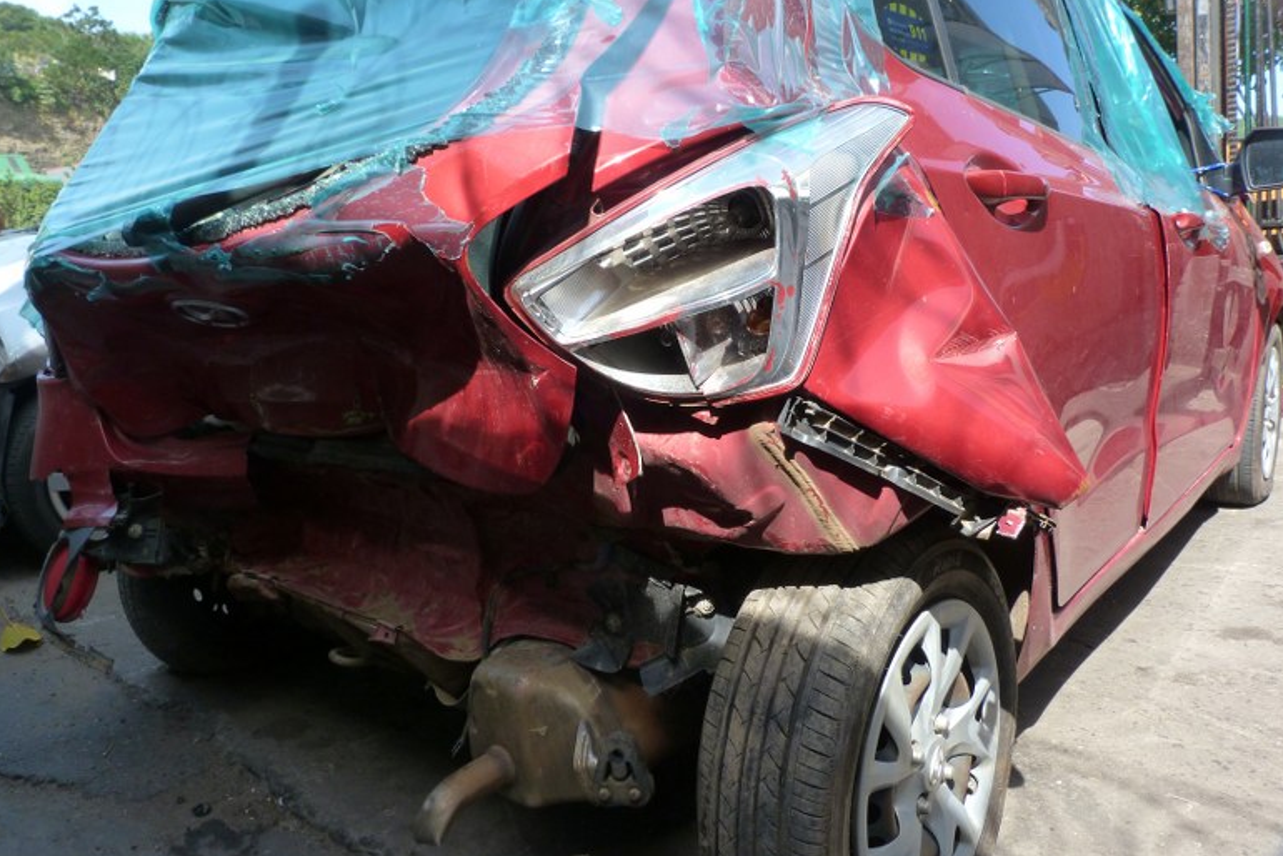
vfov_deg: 48.0
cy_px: 440
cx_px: 622
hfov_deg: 67.3
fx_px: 963
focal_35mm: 27
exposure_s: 1/160
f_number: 4
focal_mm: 4.5
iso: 125
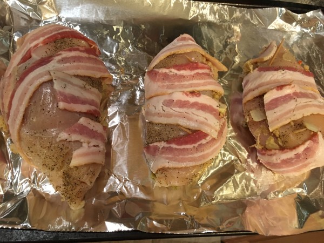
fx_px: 271
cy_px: 122
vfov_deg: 48.2
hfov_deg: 61.7
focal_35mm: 29
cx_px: 162
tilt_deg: -62.6
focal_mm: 4.15
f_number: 2.2
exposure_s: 1/30
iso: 125
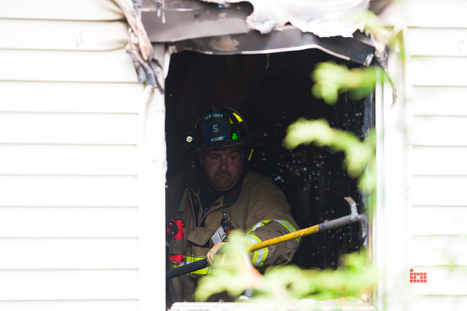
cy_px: 156
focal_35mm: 135
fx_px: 1750
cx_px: 234
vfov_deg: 10.1
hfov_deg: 15.2
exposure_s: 1/800
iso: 800
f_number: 3.2
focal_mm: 135
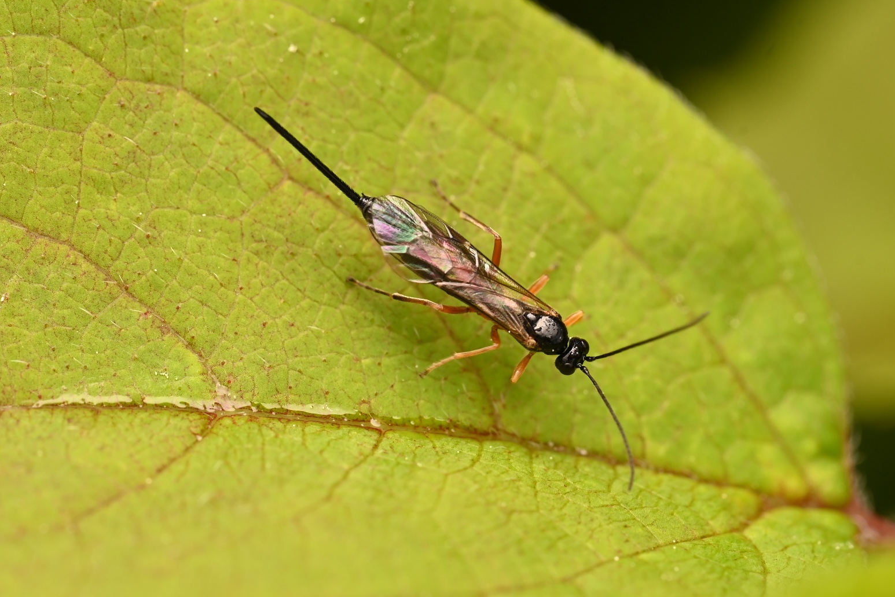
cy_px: 296
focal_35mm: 106
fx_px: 2635
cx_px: 451
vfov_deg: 12.9
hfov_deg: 19.3
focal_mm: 105
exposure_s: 1/200
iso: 160
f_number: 13
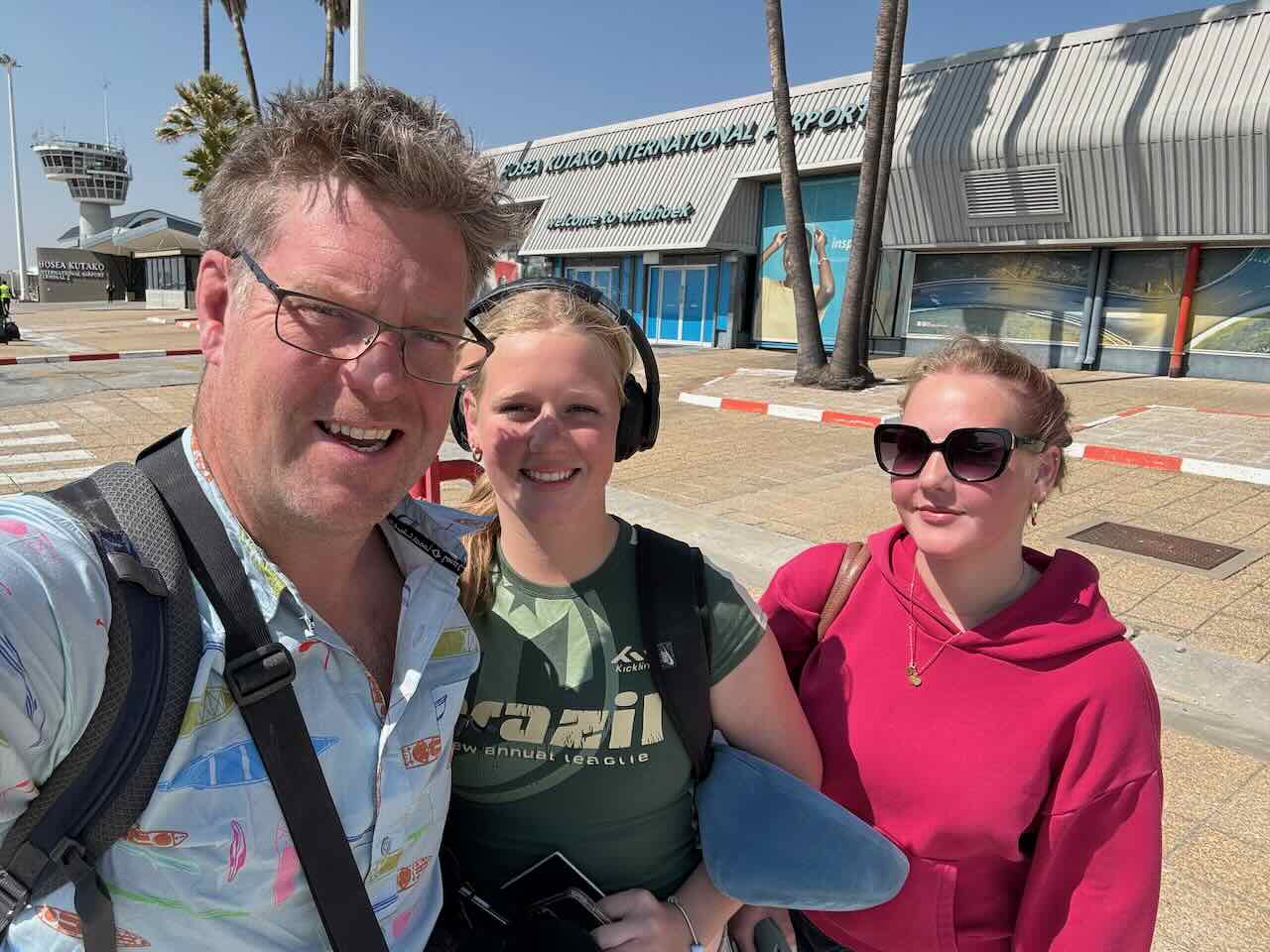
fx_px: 844
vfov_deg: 58.9
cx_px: 635
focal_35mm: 23
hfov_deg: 73.9
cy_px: 476
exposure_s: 1/1101
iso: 25
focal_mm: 2.69
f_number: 1.9
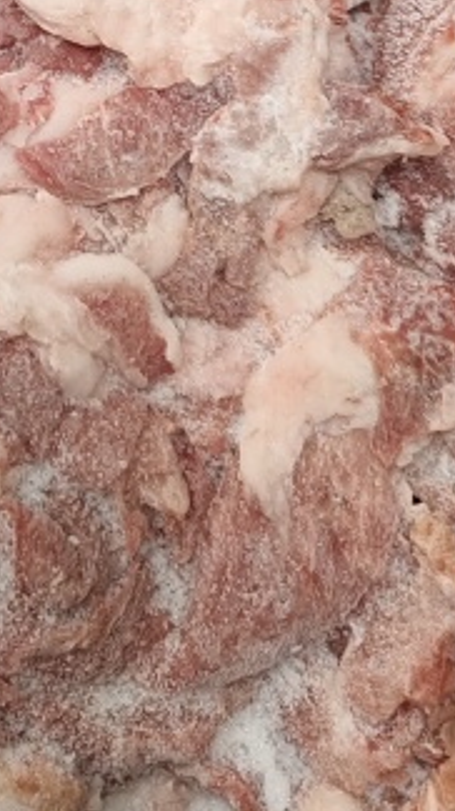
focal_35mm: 86
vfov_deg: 21.8
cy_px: -294
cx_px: -155
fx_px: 1846
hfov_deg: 13.5
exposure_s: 1/50
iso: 329
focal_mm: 5.56
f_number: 1.88
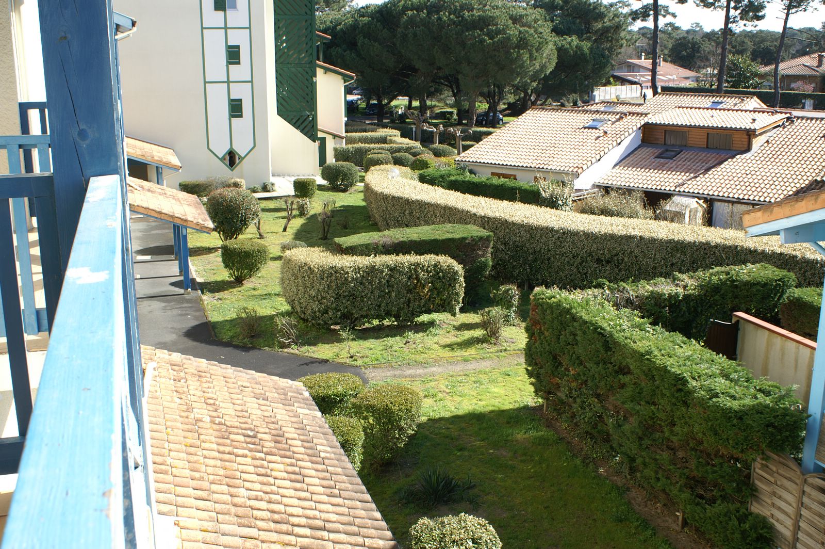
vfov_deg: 34.2
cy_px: 274
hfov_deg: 49.6
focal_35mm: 39
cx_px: 412
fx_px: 893
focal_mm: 26
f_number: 10
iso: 100
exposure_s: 1/80
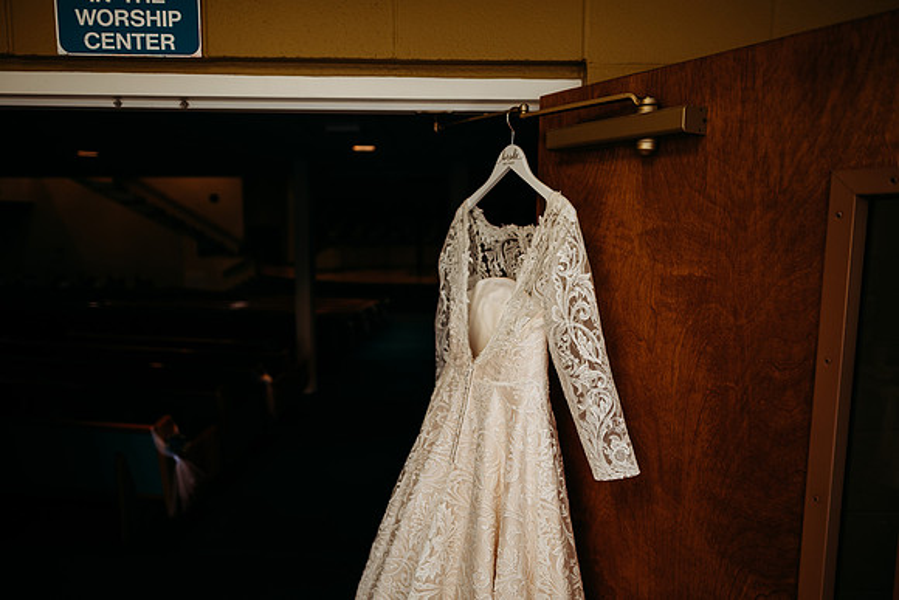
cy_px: 300
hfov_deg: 73.7
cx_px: 450
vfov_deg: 53.2
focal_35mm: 24
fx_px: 599
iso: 400
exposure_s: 1/200
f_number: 1.8
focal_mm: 24
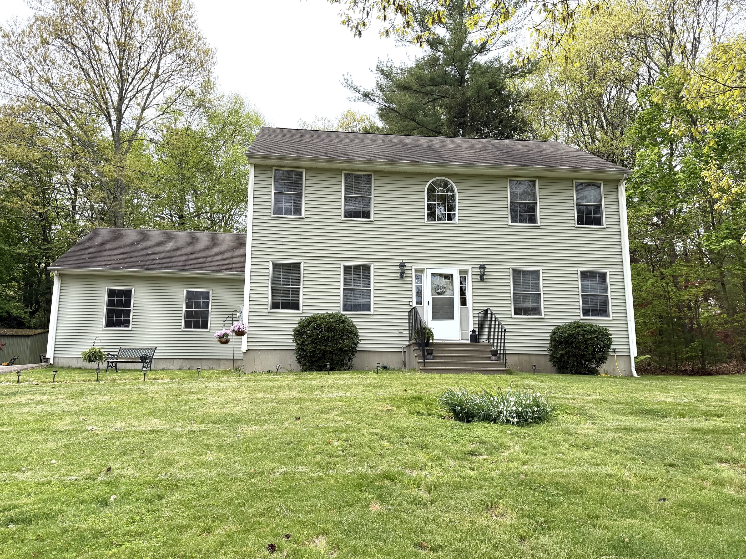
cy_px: 299
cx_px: 363
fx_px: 560
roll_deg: -0.3
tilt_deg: +9.9
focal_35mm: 26
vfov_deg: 53.0
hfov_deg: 67.3
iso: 100
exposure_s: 1/2907
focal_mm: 6.76
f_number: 1.78
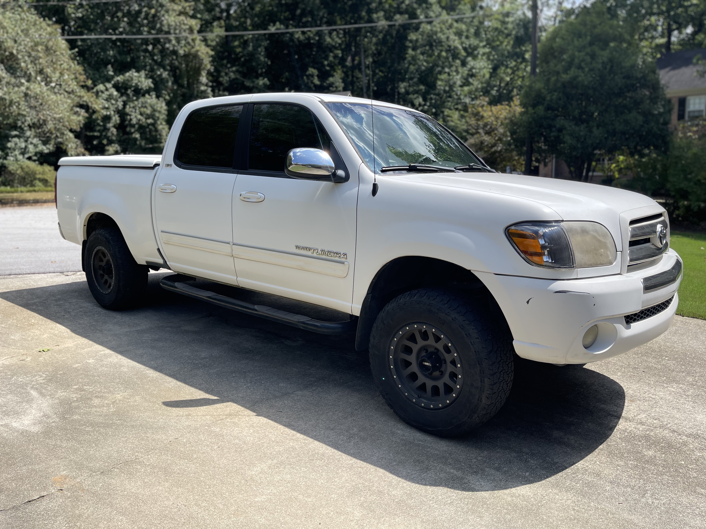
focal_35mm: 26
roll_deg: +0.9
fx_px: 530
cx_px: 353
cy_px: 264
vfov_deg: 53.1
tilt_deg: -10.6
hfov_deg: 67.3
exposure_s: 1/3559
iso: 50
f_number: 1.6
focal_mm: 5.1
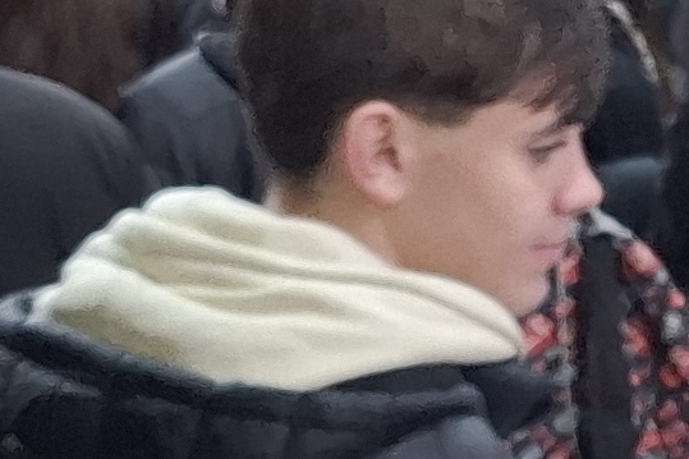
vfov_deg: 7.6
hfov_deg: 11.0
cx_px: 1010
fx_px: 3463
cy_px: 153
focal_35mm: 181
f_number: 1.8
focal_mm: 5.54
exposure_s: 1/33
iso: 50
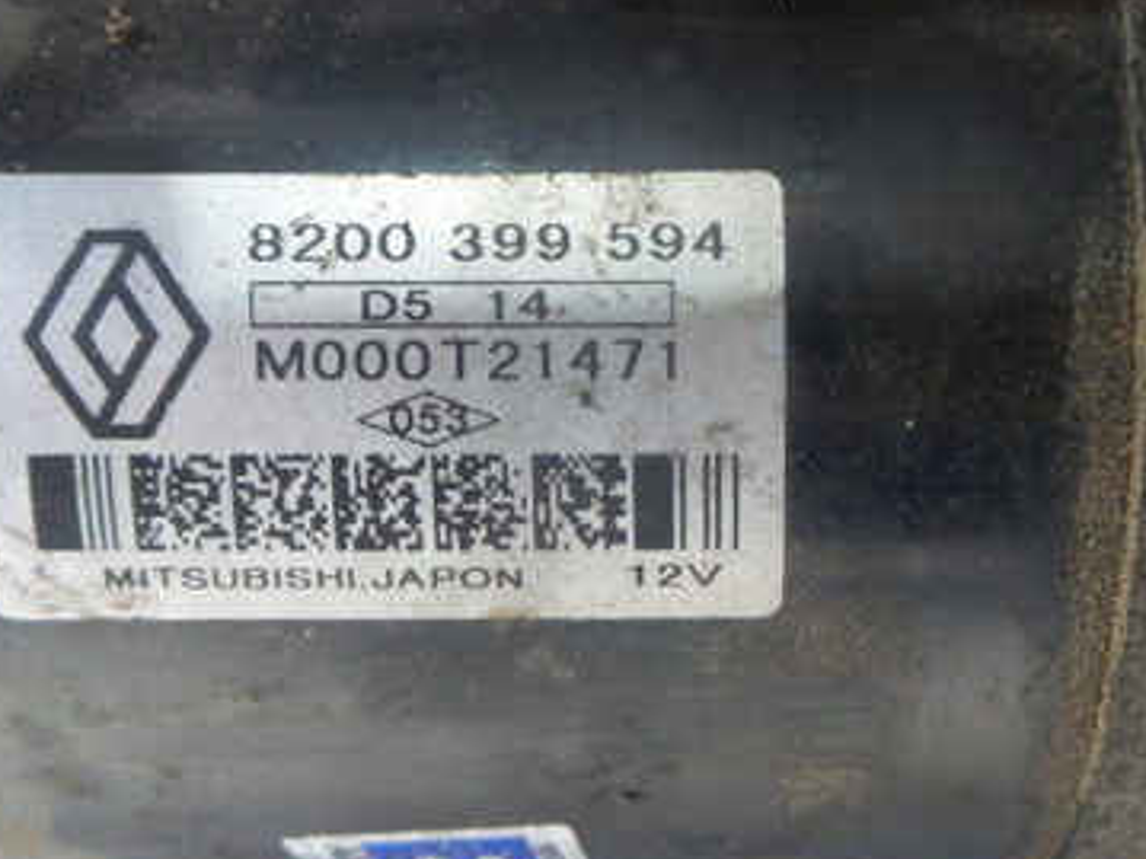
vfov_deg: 34.9
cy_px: 319
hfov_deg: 45.6
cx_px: 667
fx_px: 1357
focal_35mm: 41
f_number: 2.8
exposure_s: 1/30
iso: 250
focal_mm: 4.1
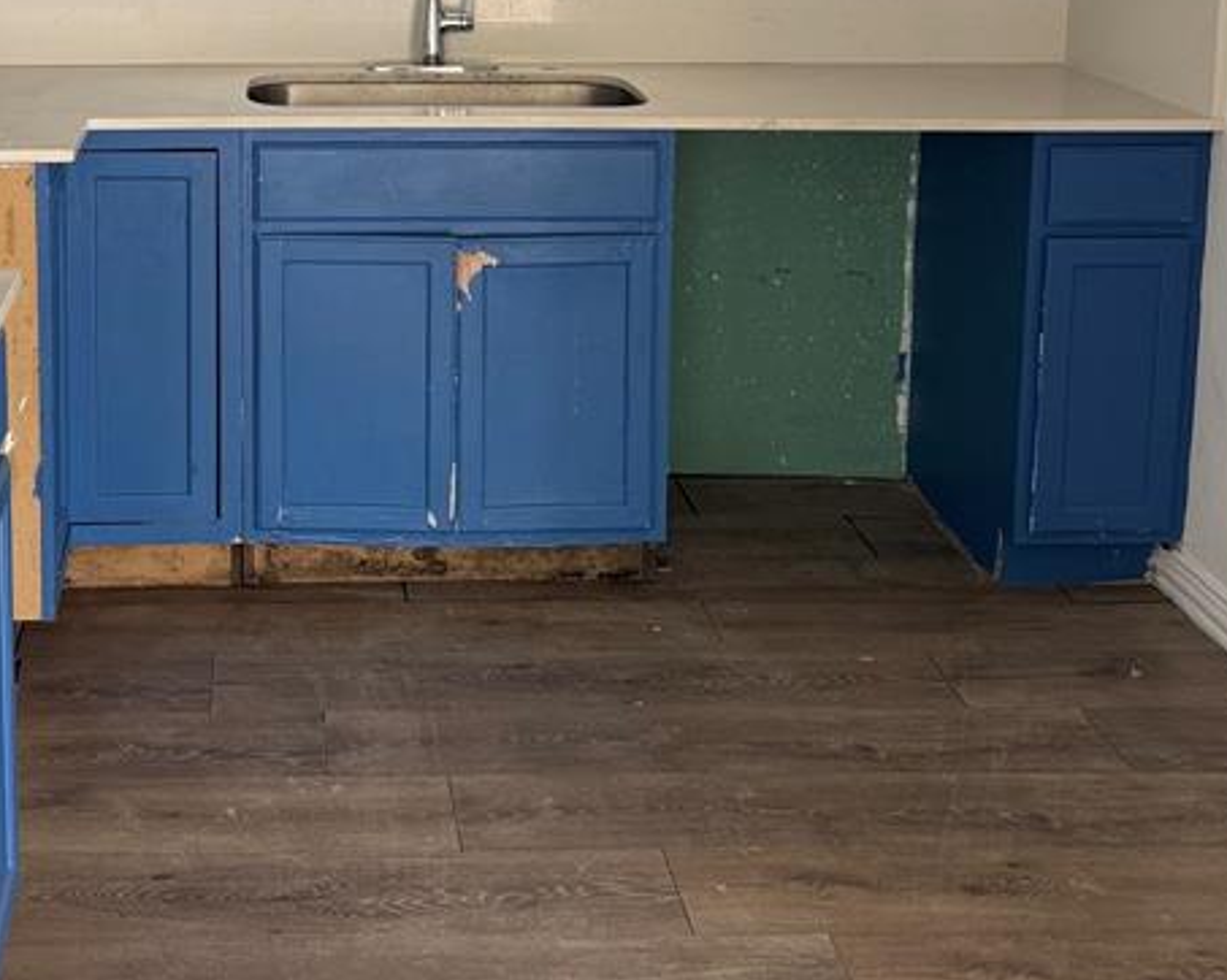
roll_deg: +0.6
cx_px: 314
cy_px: 51
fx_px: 1924
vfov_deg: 27.3
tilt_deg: -8.2
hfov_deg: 34.7
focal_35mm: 53
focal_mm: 6.76
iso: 160
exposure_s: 1/121
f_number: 1.78
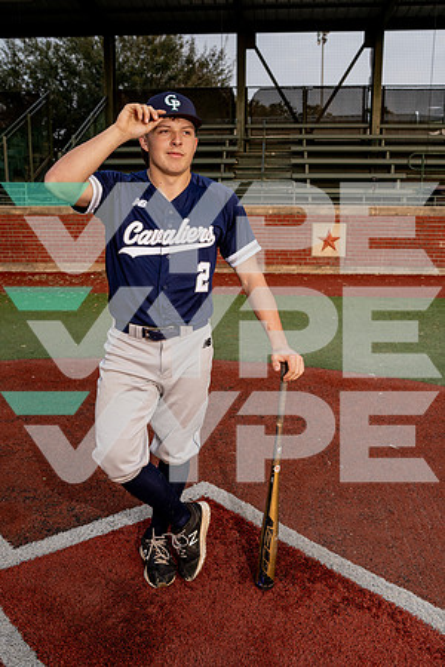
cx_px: 222
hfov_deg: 37.9
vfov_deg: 54.4
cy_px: 334
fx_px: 649
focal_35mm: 35
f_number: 5.6
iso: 250
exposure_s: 1/250
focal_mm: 35
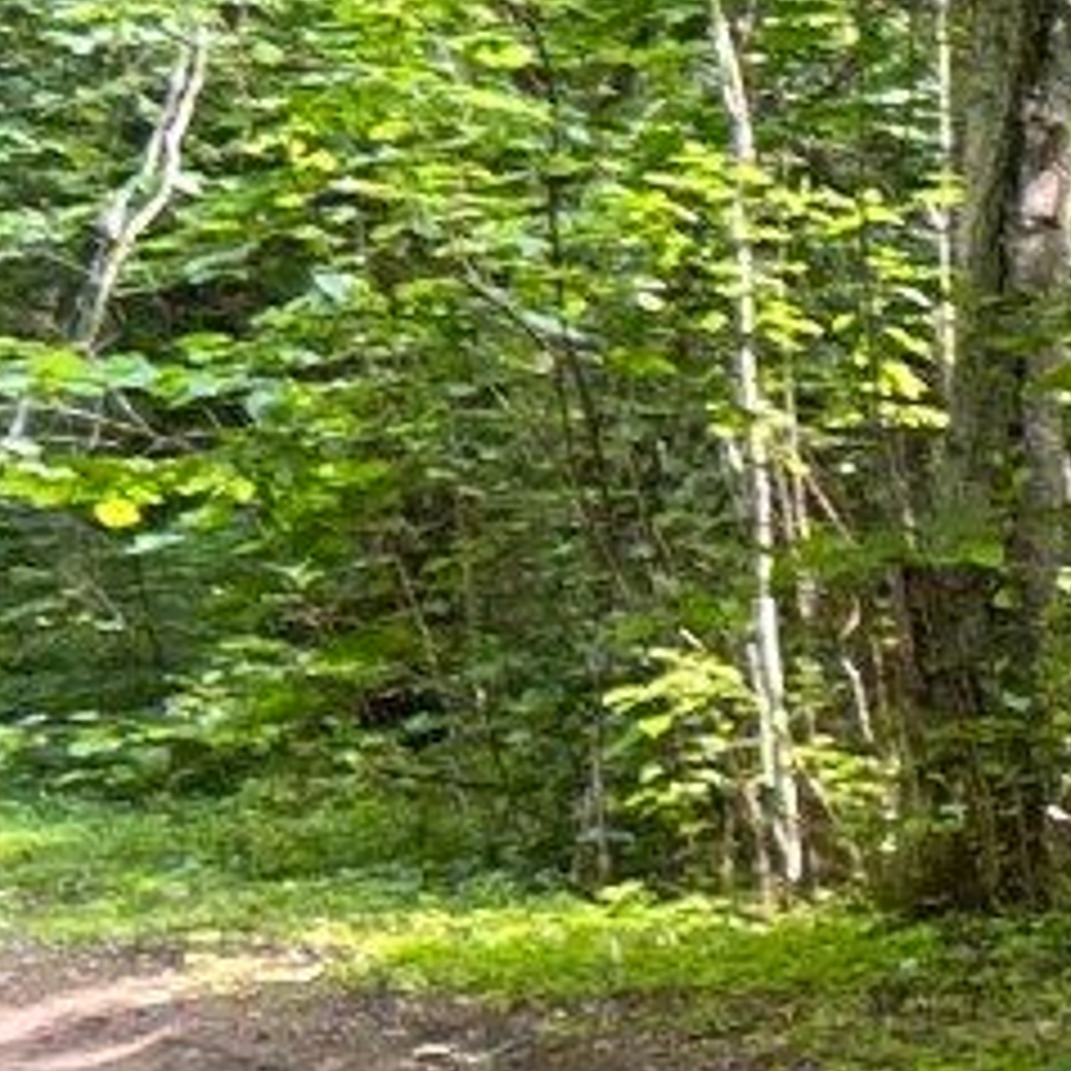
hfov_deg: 7.6
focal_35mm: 188
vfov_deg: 9.2
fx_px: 6581
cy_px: 1240
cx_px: 3717
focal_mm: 5.7
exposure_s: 1/100
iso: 100
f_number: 1.5
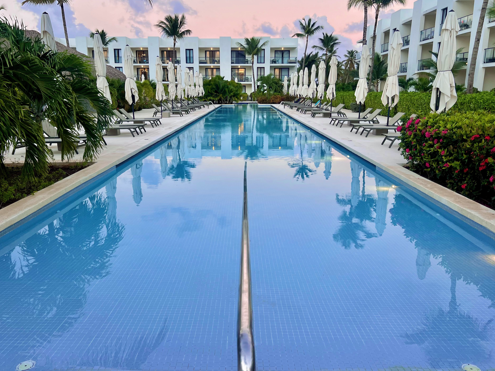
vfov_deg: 49.7
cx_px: 235
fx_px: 400
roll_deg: +0.2
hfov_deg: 63.4
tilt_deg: -12.1
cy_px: 183
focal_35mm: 28
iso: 50
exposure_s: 1/121
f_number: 1.5
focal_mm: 5.7
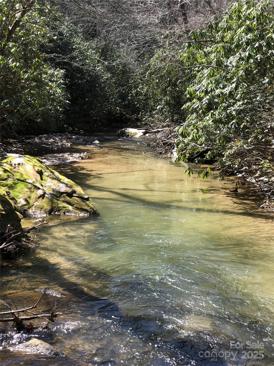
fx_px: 602
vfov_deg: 33.8
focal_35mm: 57
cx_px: 137
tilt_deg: -9.4
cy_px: 183
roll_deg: -1.4
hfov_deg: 25.7
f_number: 2.8
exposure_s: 1/172
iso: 20
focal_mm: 6.6
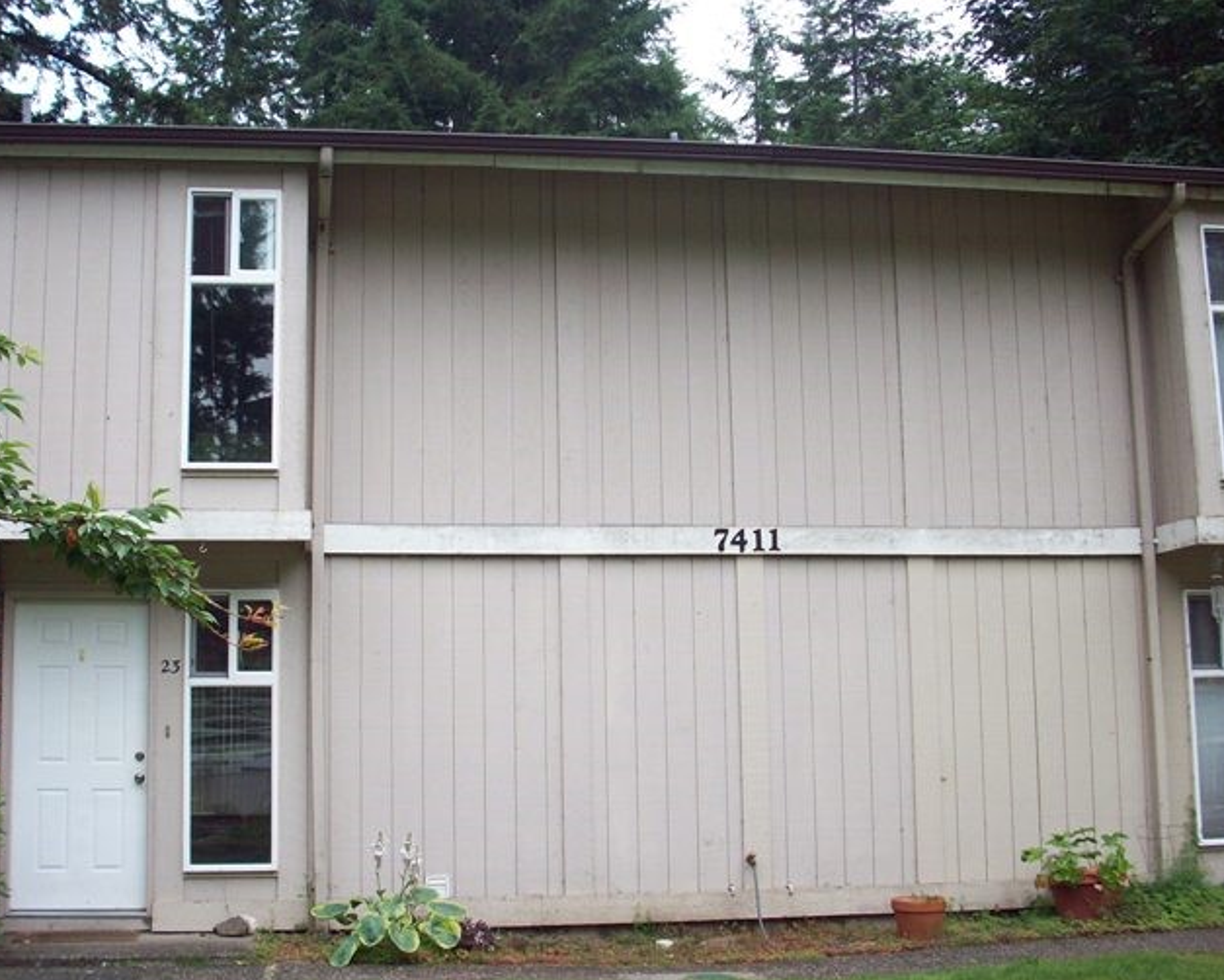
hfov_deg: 41.8
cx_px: 502
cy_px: 526
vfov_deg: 34.2
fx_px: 1594
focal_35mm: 44
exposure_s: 1/230
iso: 80
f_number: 2.8
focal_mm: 6.2
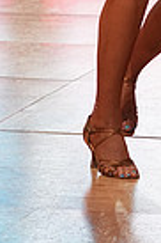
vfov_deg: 6.3
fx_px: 2172
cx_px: 42
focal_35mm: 323
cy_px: -186
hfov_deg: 4.2
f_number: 4
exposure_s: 1/400
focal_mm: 76
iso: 800
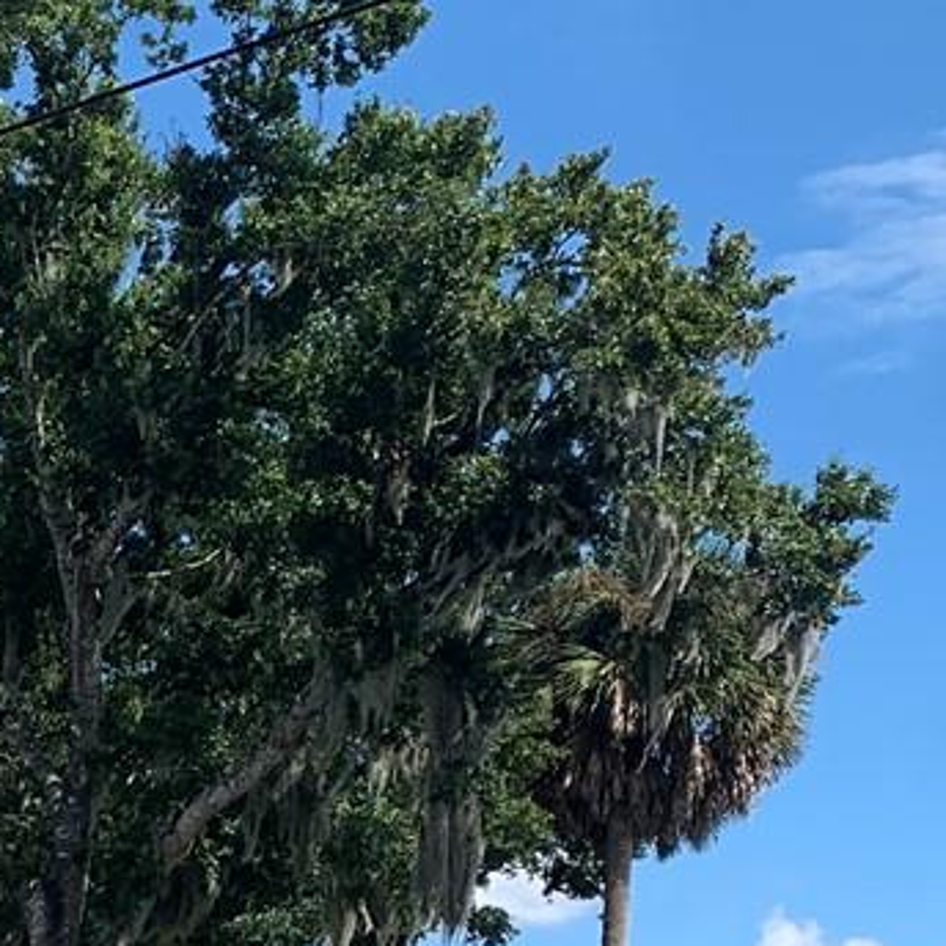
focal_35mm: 107
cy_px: 1342
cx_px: -767
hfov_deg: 14.3
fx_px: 3308
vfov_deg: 15.3
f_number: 1.8
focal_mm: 4.25
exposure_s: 1/1992
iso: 25
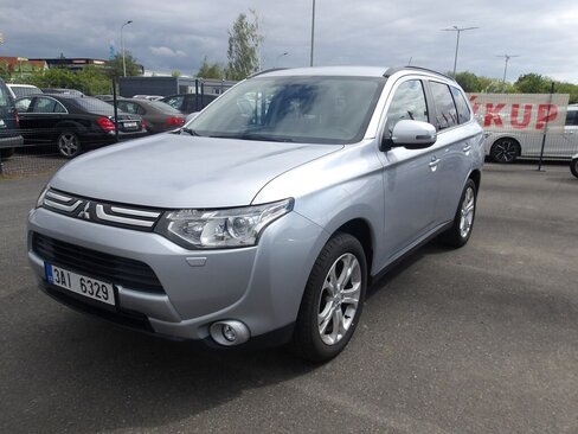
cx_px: 289
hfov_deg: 65.3
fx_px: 451
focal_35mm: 27
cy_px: 217
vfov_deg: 51.4
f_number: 10.4
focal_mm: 4.9
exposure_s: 1/142
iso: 100
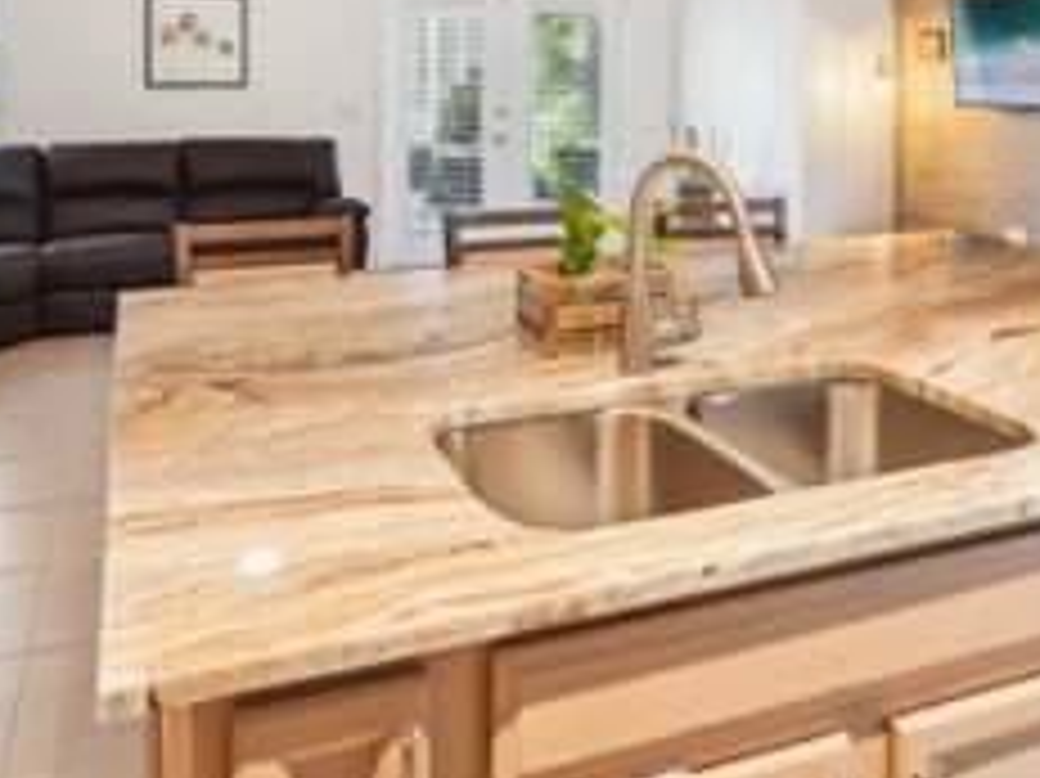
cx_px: 522
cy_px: 88
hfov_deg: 55.4
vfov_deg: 40.0
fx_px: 991
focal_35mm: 33
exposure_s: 1/8
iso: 400
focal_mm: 16.5
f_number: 8
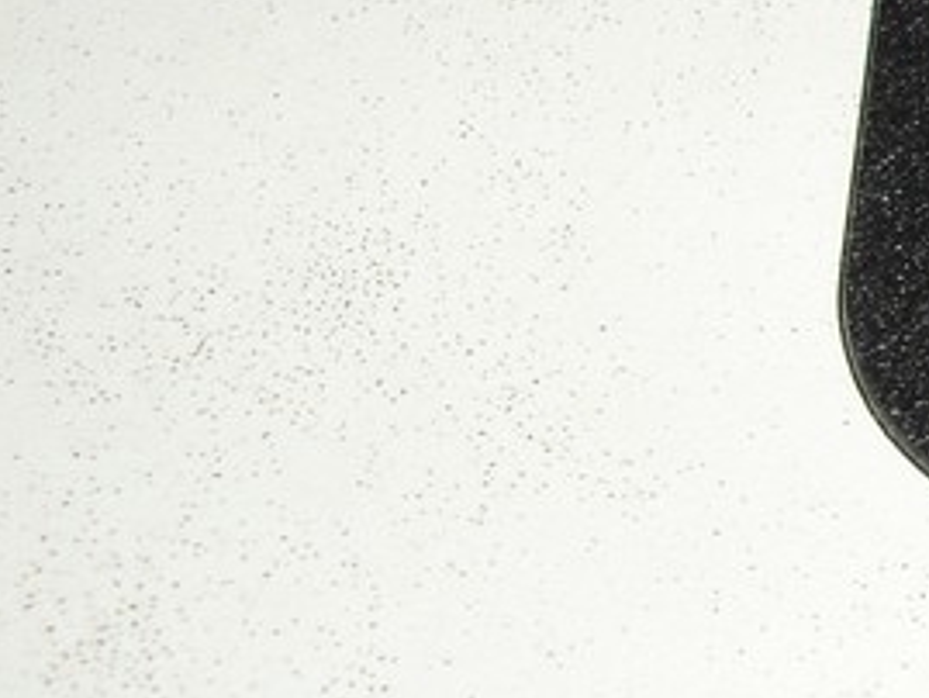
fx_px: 3571
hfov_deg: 13.6
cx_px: 1533
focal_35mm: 133
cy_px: -100
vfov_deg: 11.0
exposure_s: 1/45
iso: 200
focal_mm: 6.3
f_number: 3.2
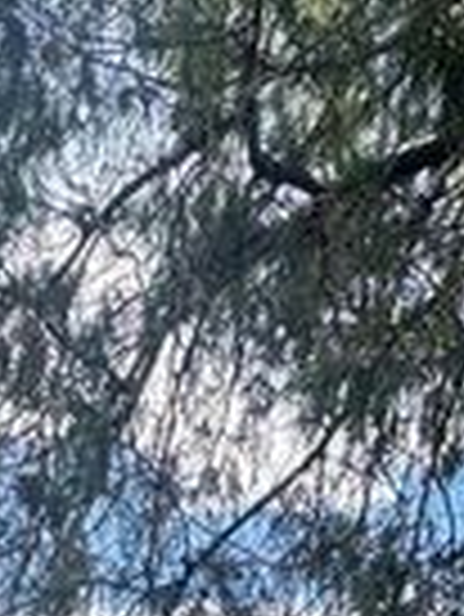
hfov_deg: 20.5
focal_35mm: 68
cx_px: -63
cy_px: 1347
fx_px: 1213
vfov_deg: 16.9
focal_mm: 2.22
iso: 40
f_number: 2.2
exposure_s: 1/149
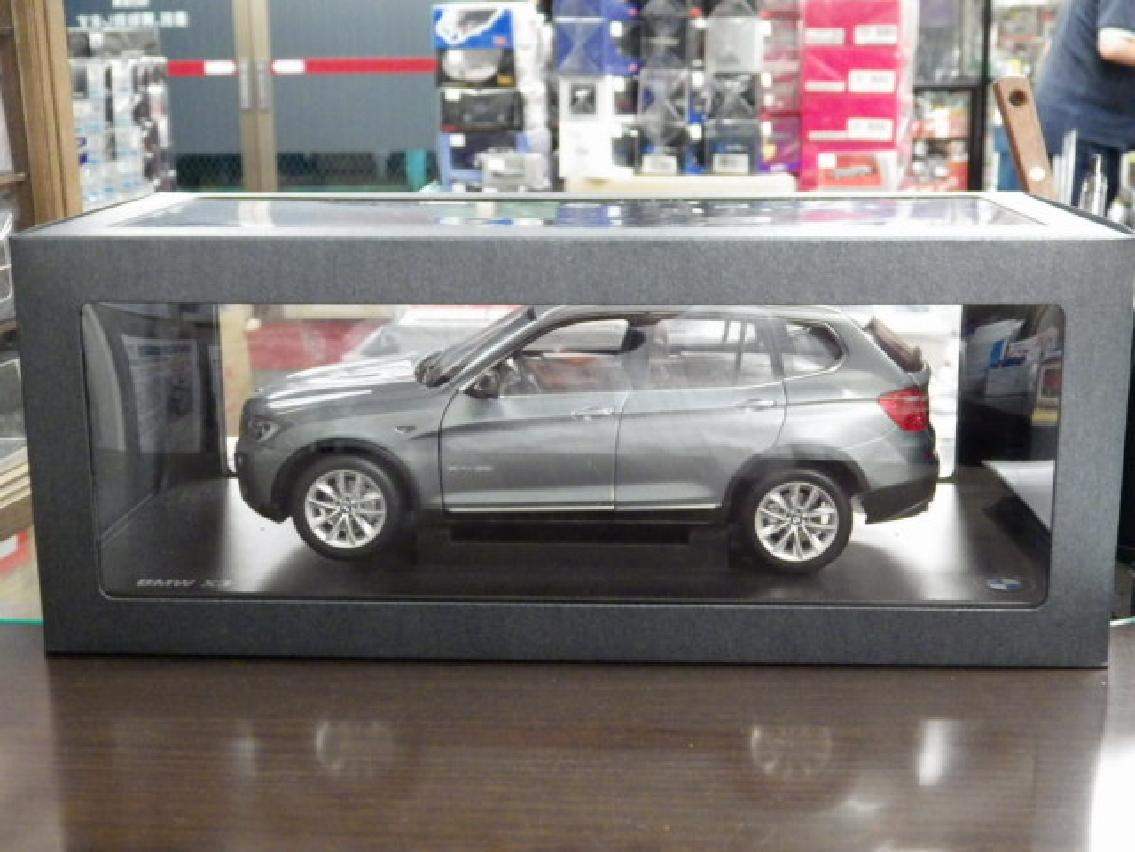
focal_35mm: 50
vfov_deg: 29.1
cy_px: 426
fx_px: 1639
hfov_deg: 38.2
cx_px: 568
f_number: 3.8
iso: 1250
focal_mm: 9
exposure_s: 1/25
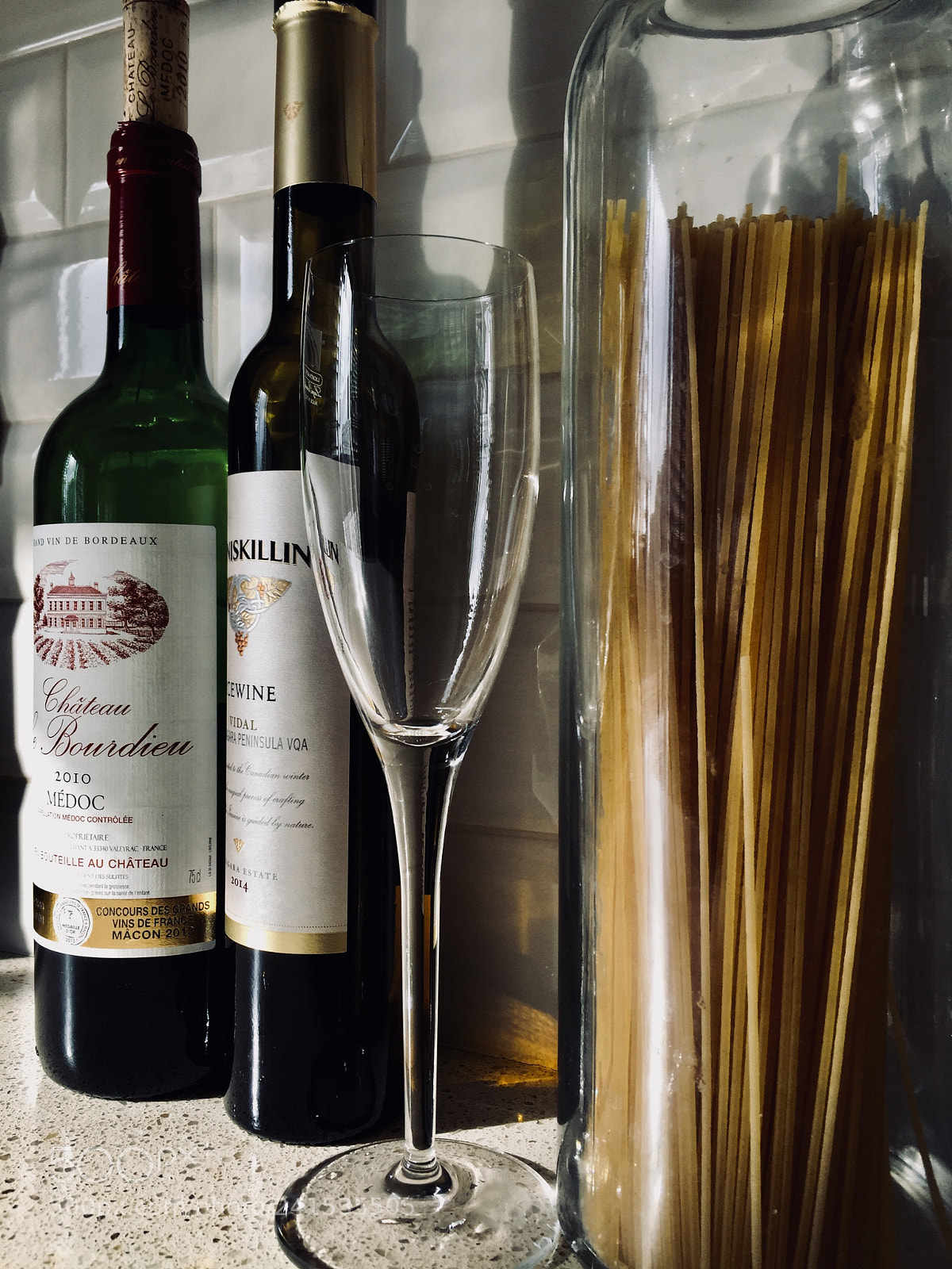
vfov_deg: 61.7
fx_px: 1063
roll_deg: -0.3
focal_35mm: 29
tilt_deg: -1.3
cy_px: 634
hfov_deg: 48.2
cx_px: 476
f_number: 2.2
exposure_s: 1/335
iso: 32
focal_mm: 4.15
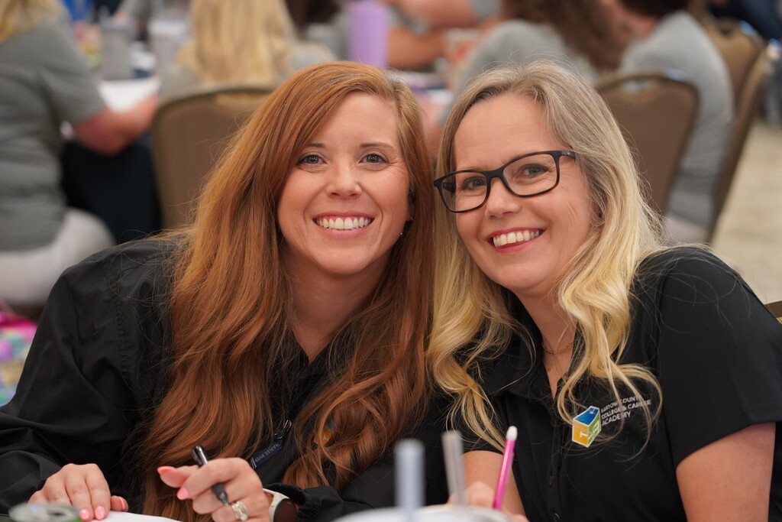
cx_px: 391
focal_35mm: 105
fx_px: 2281
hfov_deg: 19.5
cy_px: 261
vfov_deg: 13.0
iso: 5000
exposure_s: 1/160
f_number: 4
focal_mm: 105
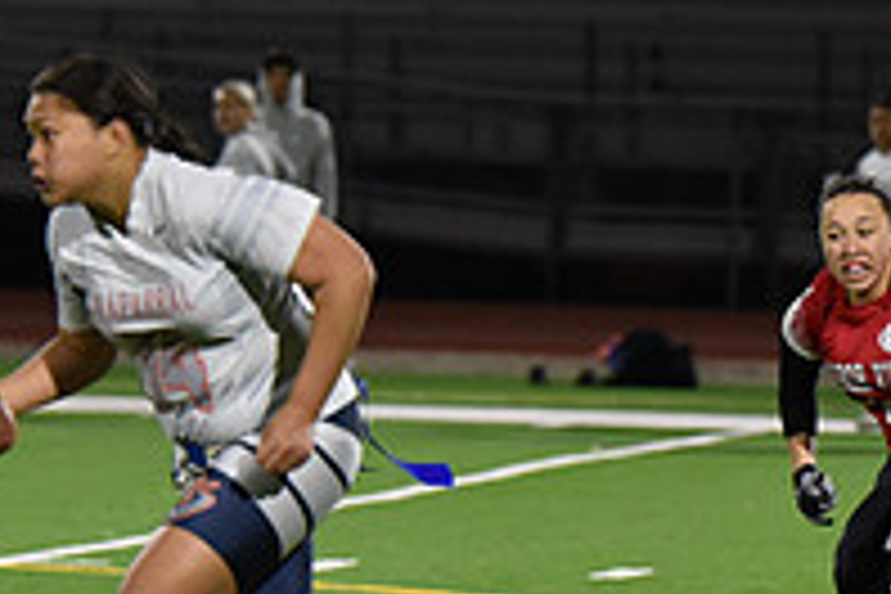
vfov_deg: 3.0
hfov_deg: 4.5
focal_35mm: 454
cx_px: 950
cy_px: 398
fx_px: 11236
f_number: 2.8
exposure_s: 1/640
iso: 3200
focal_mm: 155
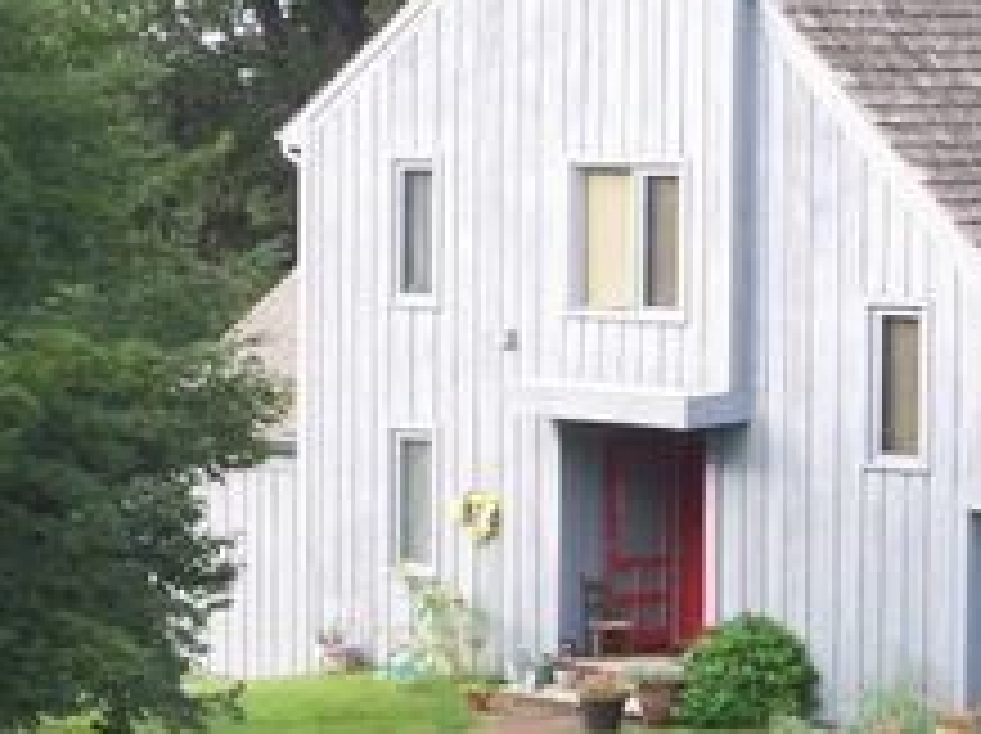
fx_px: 3963
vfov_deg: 10.6
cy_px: 372
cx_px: 657
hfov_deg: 14.1
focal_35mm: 140
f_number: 4.1
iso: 80
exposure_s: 1/80
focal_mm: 9.9
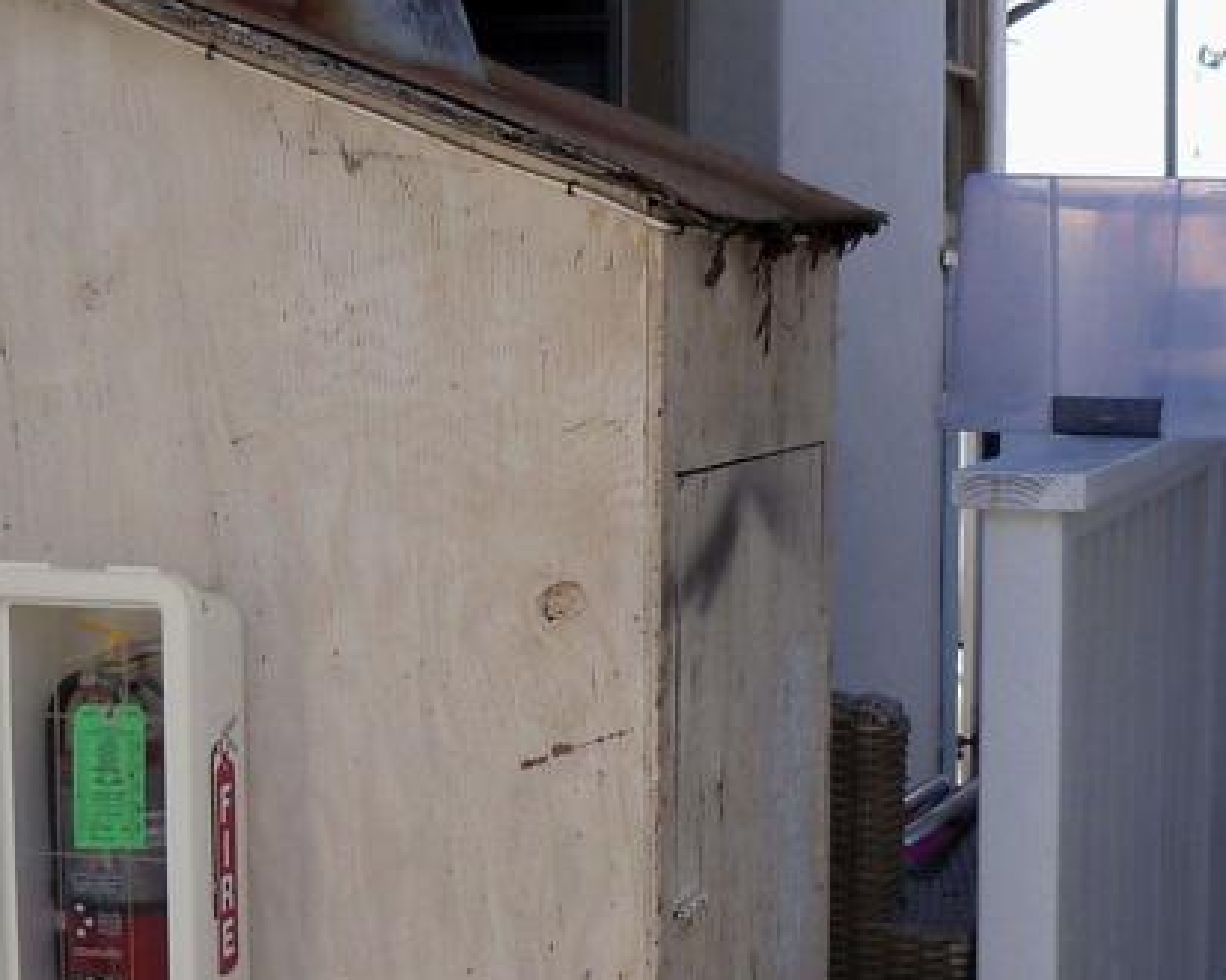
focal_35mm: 85
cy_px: 489
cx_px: 967
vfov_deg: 18.0
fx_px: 3082
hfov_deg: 22.2
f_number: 3.5
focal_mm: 6.2
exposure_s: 1/320
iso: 80
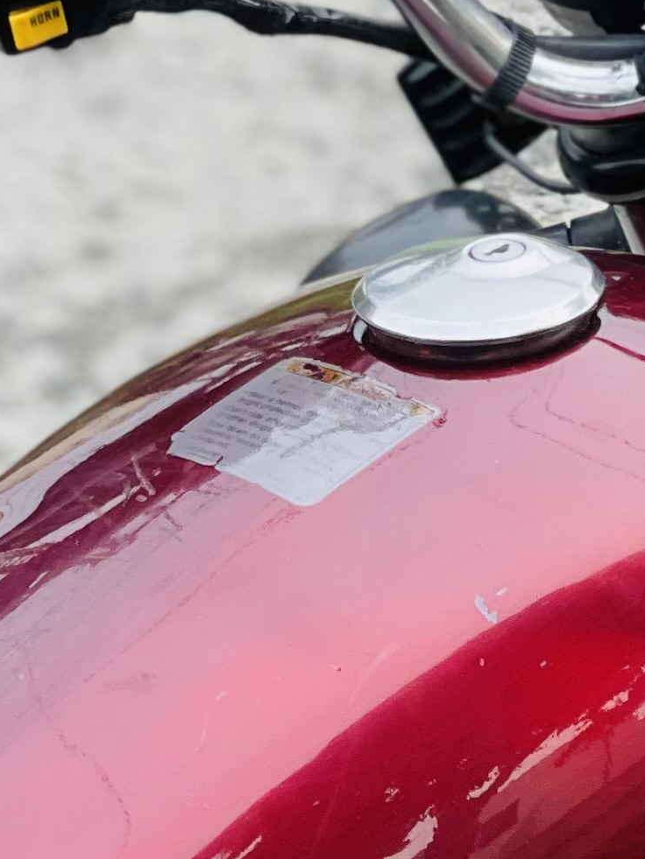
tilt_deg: -28.7
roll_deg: -4.8
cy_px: 586
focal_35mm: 263
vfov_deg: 7.5
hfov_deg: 5.6
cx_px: 691
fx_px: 6533
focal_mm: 7.5
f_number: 2.2
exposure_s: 1/121
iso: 50
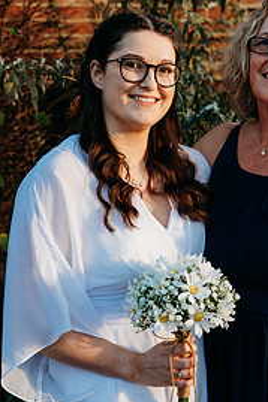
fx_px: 973
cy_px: 203
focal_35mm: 87
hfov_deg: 15.6
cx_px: 198
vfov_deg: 23.4
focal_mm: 52
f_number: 4
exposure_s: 1/200
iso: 100
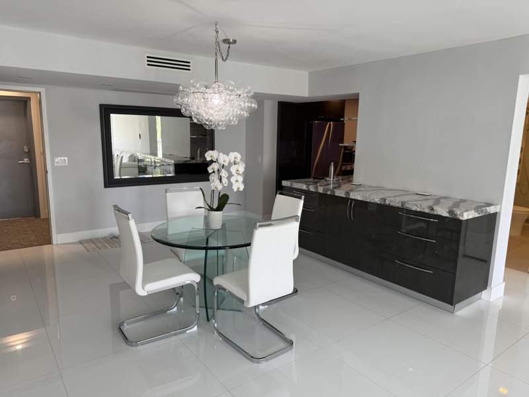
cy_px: 198
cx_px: 264
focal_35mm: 24
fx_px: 367
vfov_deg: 56.8
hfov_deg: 71.6
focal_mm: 6.76
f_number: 1.78
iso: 80
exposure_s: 1/120
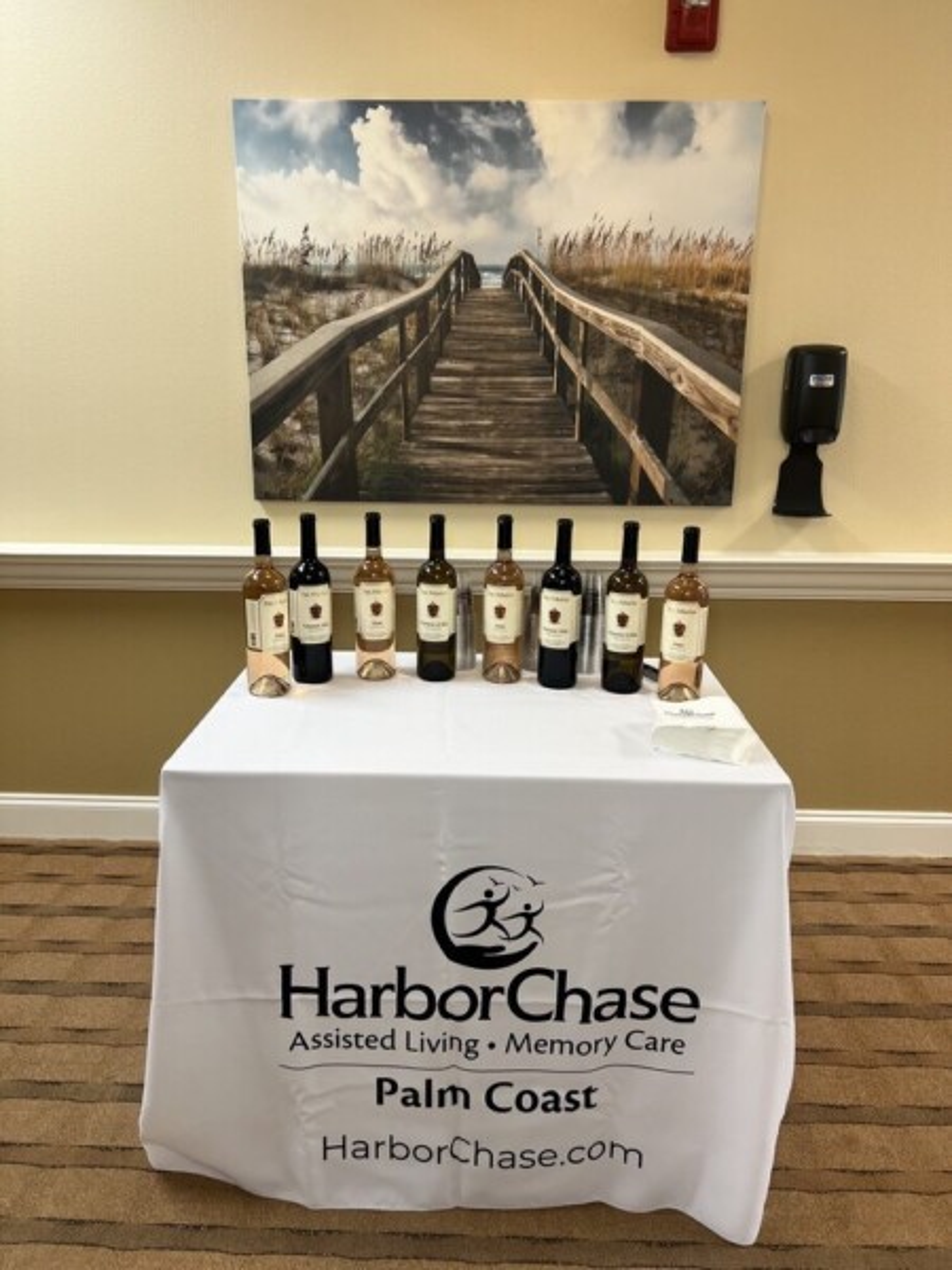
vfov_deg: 67.3
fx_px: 953
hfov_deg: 53.1
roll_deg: +0.4
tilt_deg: -14.8
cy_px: 635
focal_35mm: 26
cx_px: 476
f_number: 1.5
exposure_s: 1/60
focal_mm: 5.7
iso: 80
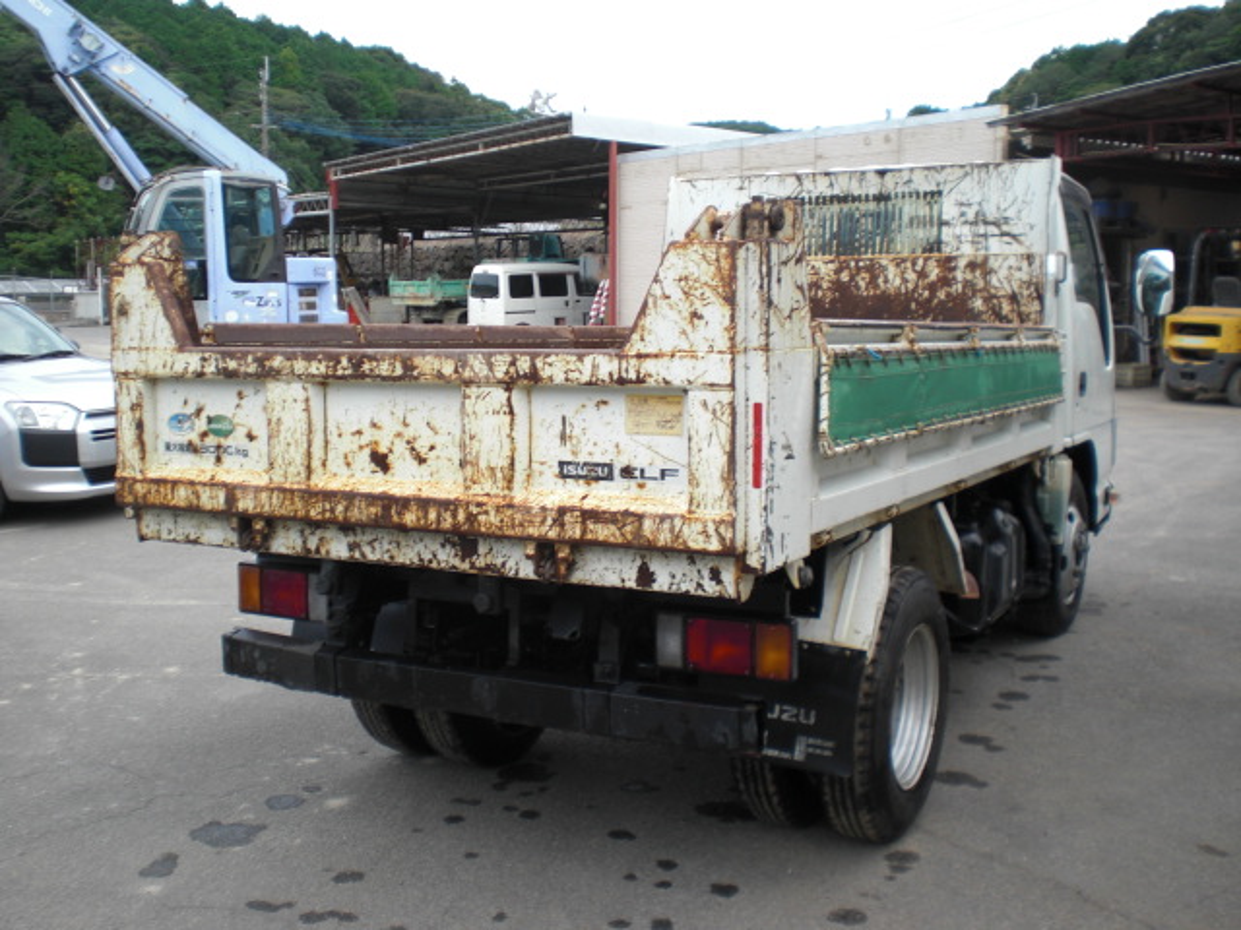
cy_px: 465
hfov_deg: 49.0
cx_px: 620
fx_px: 1362
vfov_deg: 37.7
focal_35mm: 38
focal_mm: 6.3
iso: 64
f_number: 3.1
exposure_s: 1/200
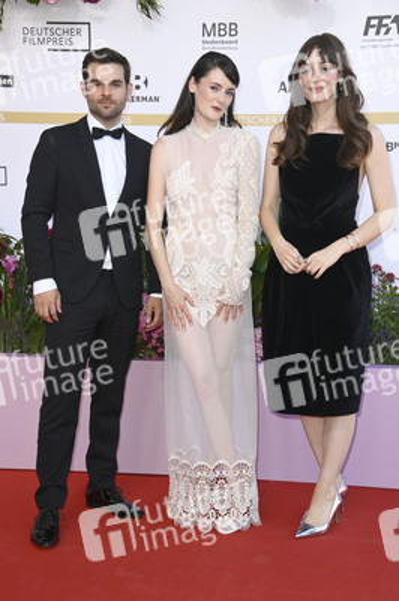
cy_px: 300
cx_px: 200
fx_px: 1082
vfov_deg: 31.0
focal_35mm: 65
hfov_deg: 20.9
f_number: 5.6
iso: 320
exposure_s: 1/250
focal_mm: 65
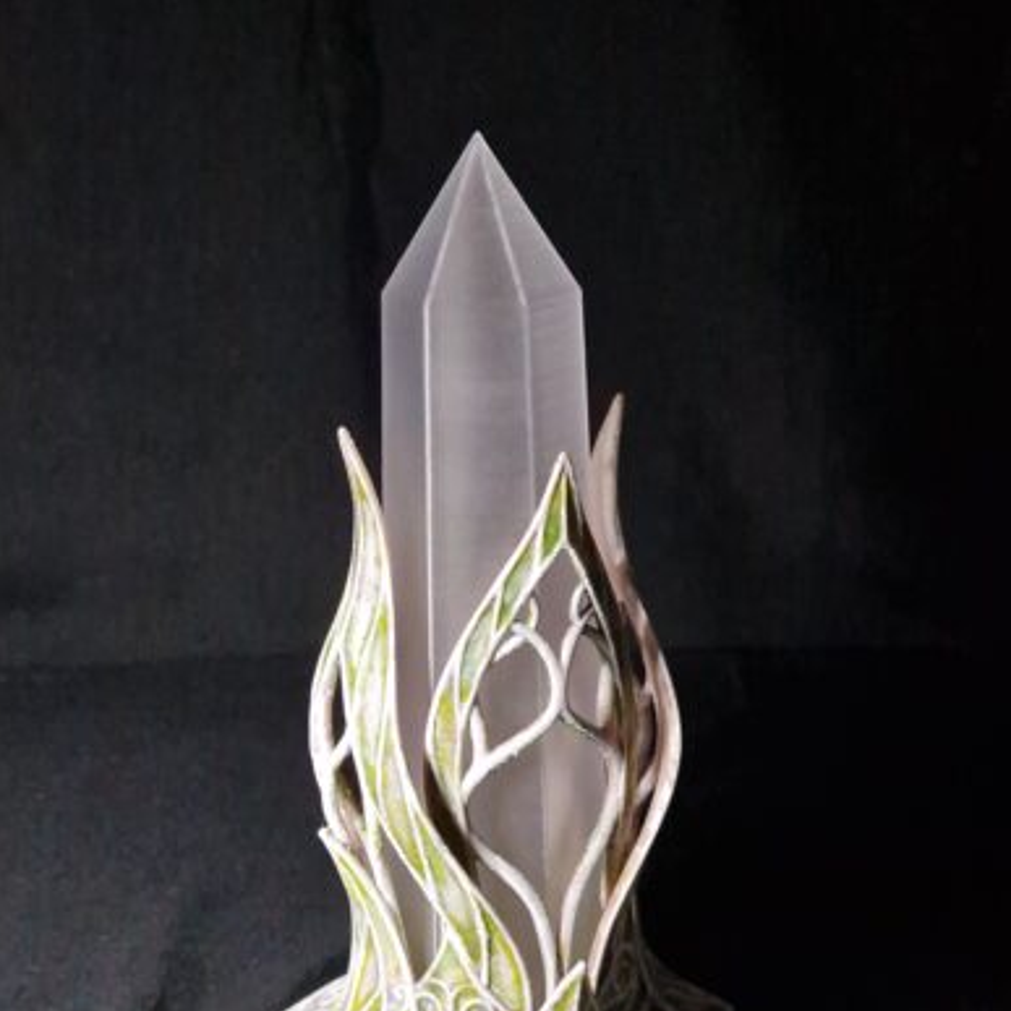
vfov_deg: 55.9
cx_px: 512
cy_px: 688
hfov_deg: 57.3
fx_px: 925
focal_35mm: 28
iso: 400
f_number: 1.8
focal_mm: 5.4
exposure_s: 1/50
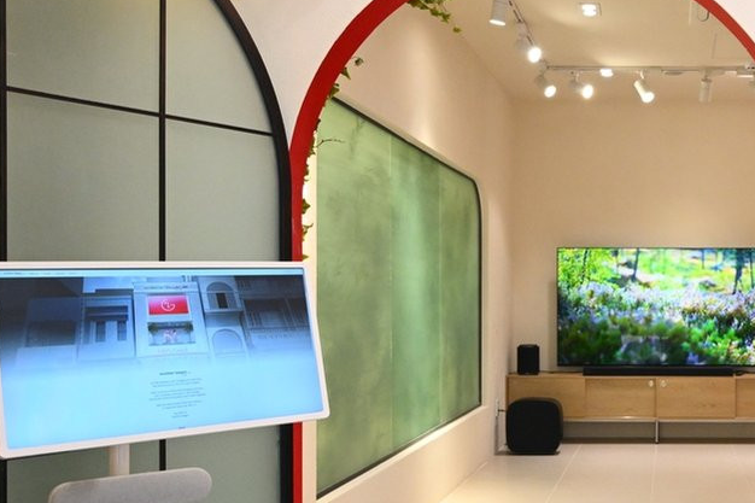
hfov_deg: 40.0
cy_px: 300
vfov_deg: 29.2
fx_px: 964
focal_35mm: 46
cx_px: 660
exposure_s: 1/60
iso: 2000
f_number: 7.1
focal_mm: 15
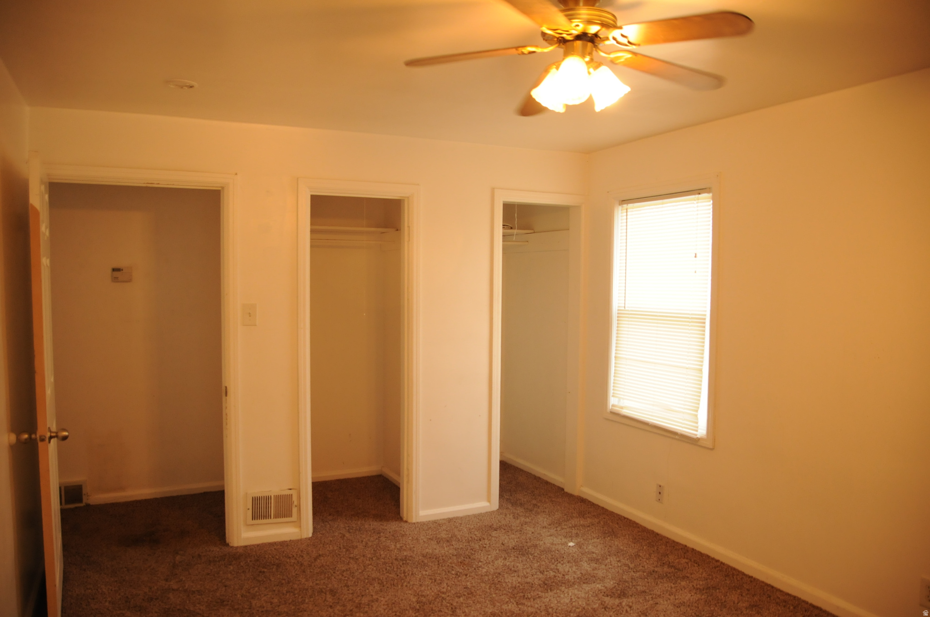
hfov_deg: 67.4
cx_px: 465
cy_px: 308
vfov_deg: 47.8
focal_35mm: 27
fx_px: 697
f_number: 3.5
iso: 800
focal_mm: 18
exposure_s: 1/100
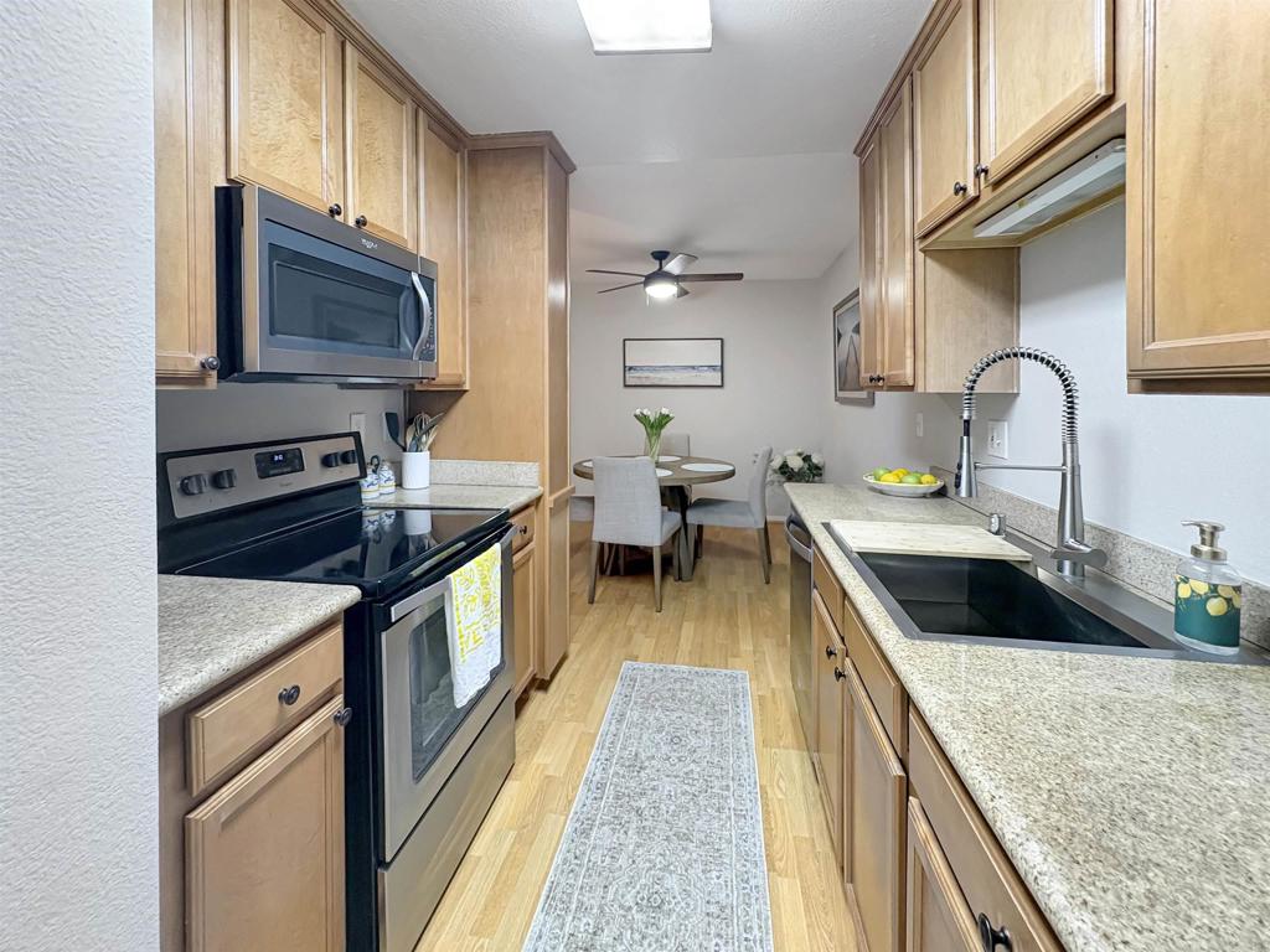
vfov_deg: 85.7
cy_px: 476
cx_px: 635
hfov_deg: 102.1
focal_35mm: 14
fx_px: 514
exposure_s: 1/42
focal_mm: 2.22
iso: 250
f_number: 2.2
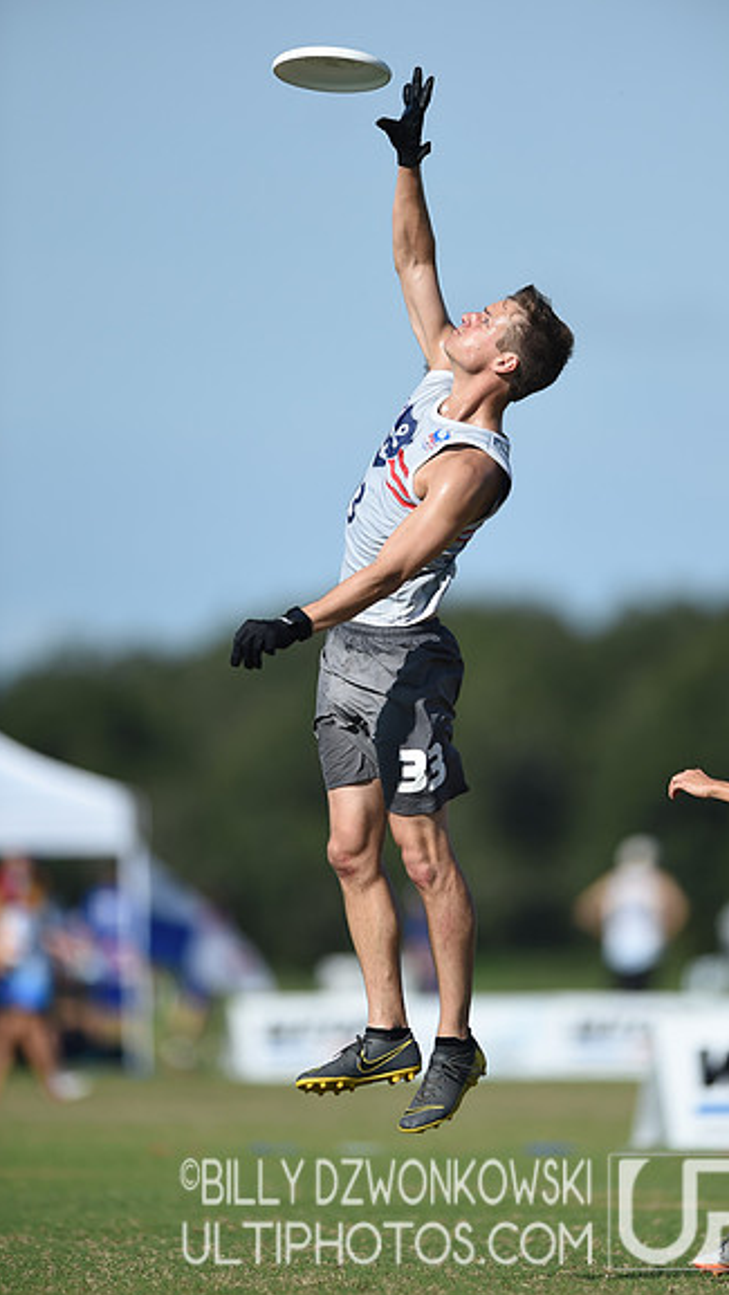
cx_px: 393
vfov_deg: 5.1
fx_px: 14453
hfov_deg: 2.9
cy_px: 649
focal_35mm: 421
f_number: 3.5
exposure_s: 1/2500
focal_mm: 400
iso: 100
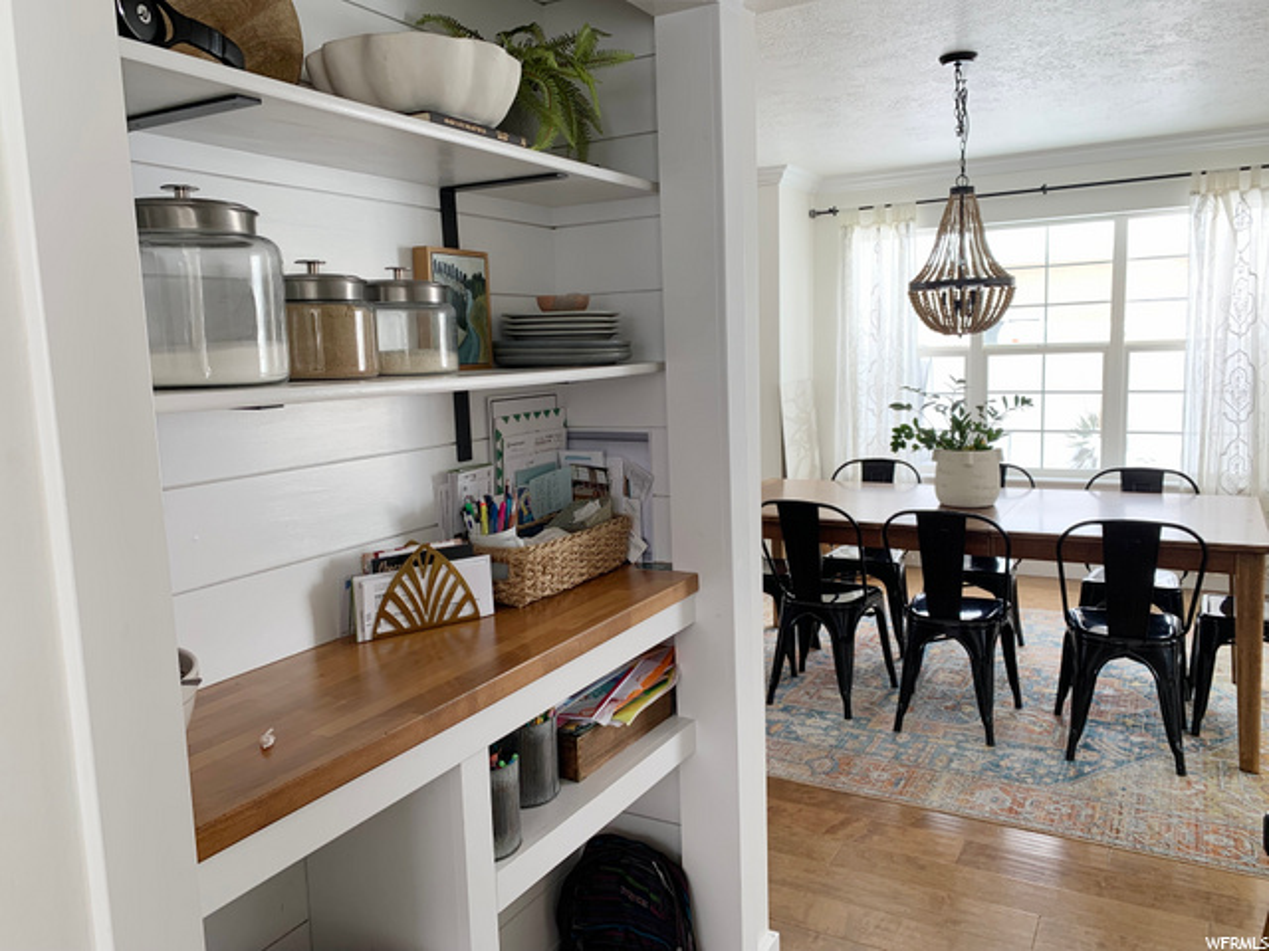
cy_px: 476
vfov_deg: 53.1
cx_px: 634
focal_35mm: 26
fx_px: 953
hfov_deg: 67.3
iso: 25
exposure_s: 1/122
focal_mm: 4.25
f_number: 1.8
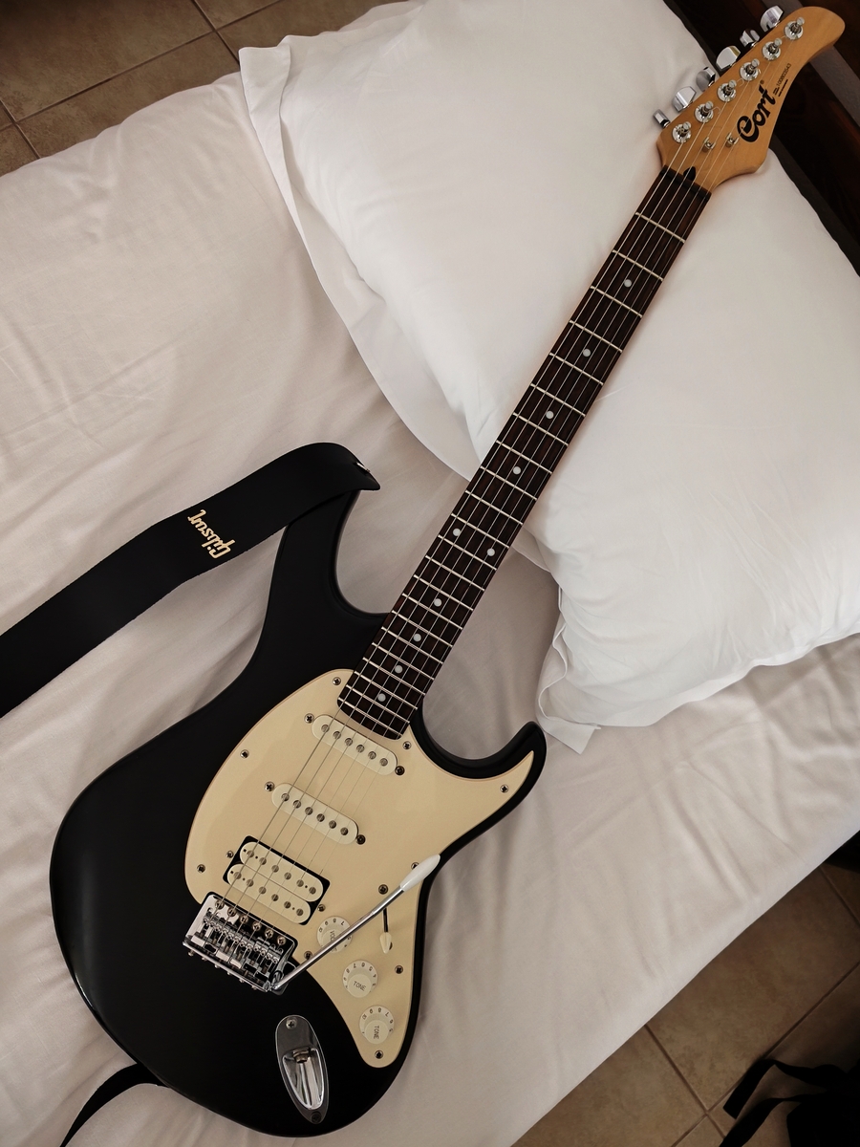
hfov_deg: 58.9
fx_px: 762
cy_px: 574
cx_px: 430
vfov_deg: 73.9
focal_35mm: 23
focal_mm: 6.18
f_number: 1.65
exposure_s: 1/25
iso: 4000
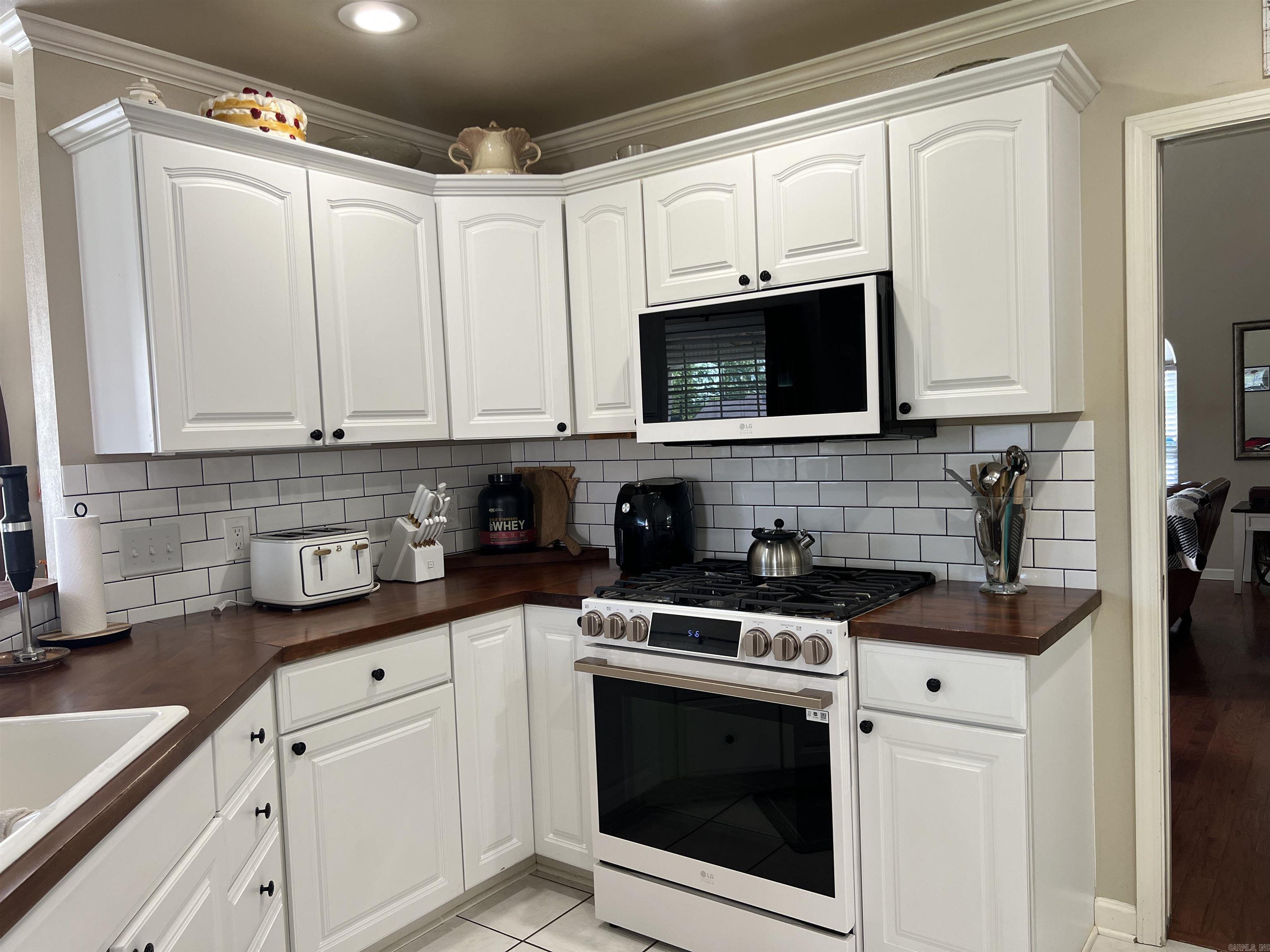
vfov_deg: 53.1
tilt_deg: -4.2
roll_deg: +2.1
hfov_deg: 67.3
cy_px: 476
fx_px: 954
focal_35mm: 26
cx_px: 635
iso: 80
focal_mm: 5.7
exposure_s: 1/120
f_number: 1.5
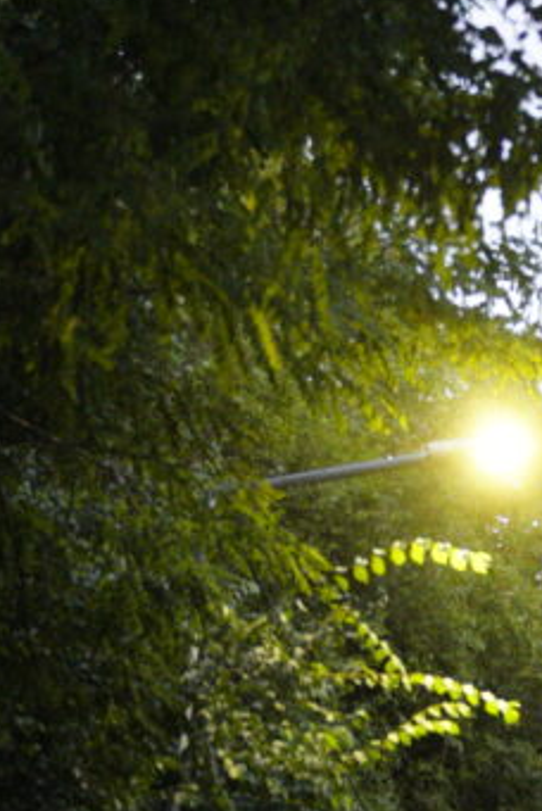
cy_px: 666
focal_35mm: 117
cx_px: 679
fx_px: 2637
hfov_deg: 11.5
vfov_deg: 17.3
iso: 12800
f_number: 2.8
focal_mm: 39
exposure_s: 1/350
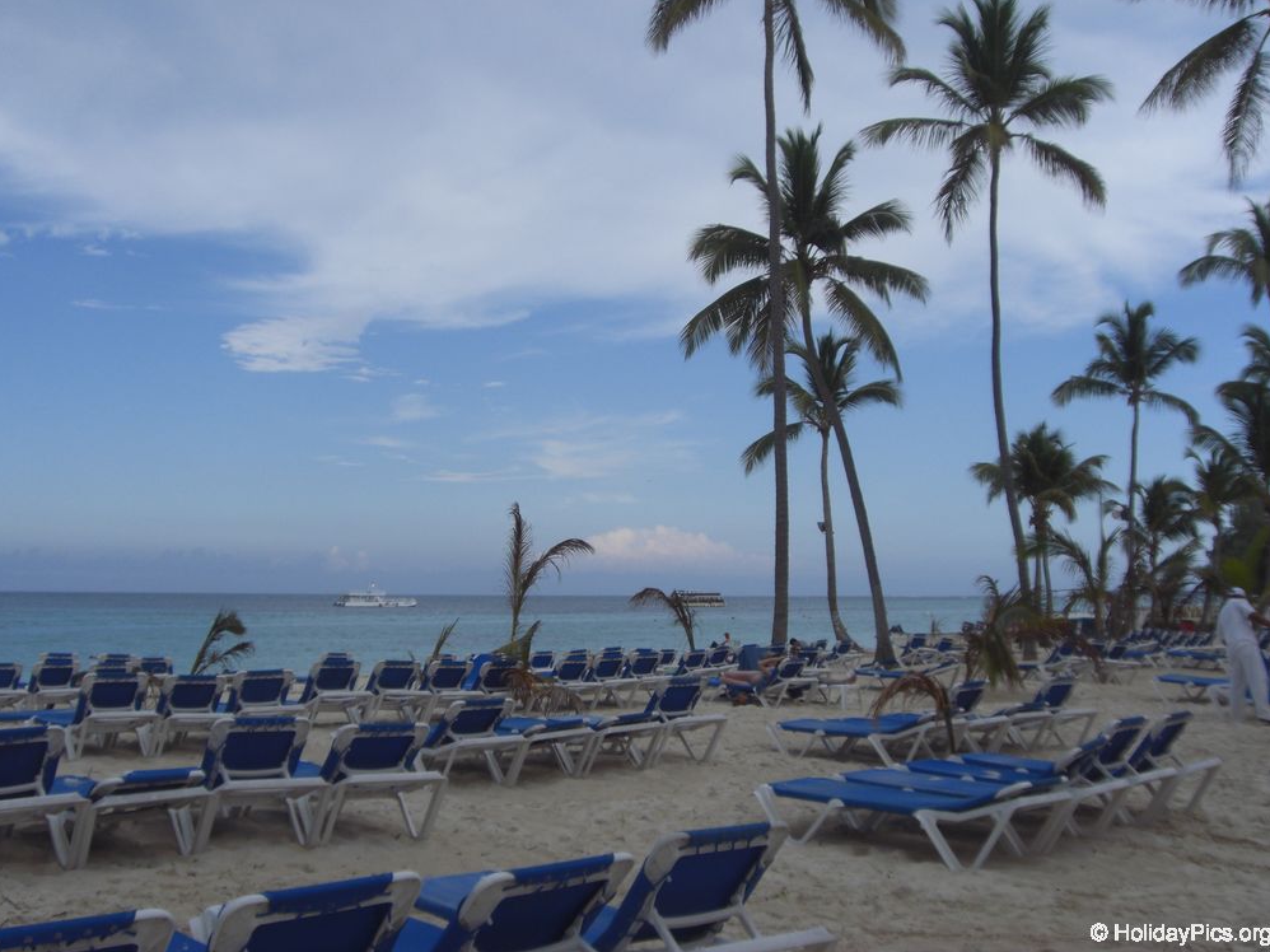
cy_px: 465
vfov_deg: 36.8
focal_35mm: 39
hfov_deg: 47.9
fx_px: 1430
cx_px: 624
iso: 64
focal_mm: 6.2
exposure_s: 1/125
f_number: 8
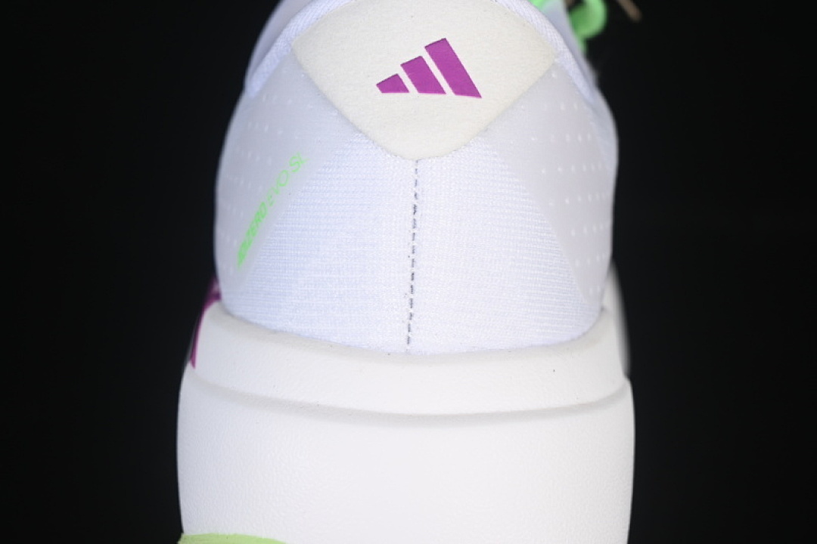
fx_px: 1702
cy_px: 272
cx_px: 408
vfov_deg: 18.2
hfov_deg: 27.0
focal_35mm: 75
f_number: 7.1
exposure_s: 1/80
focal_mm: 50
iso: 160
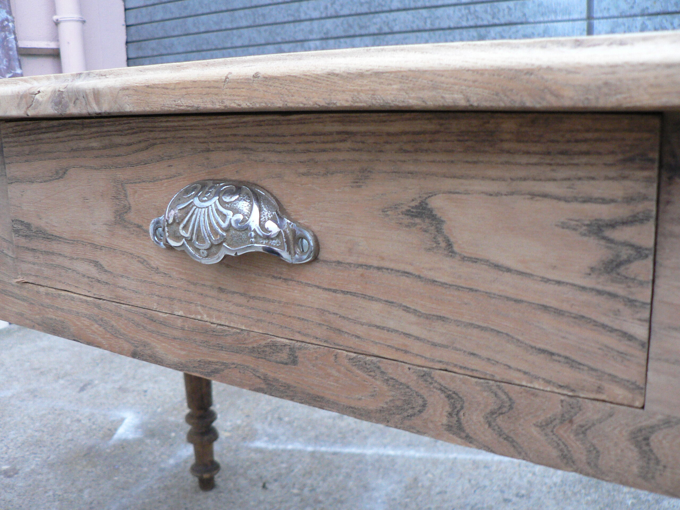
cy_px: 255
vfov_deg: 39.7
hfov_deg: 51.4
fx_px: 707
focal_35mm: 36
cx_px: 340
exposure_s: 1/15
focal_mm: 6
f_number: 2.8
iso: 200
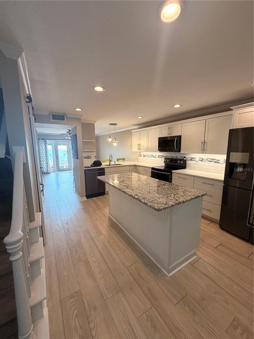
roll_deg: -0.2
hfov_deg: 85.7
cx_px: 127
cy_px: 170
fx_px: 137
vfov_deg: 102.1
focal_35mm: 14
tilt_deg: -9.3
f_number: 2.2
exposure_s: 1/120
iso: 200
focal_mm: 2.22
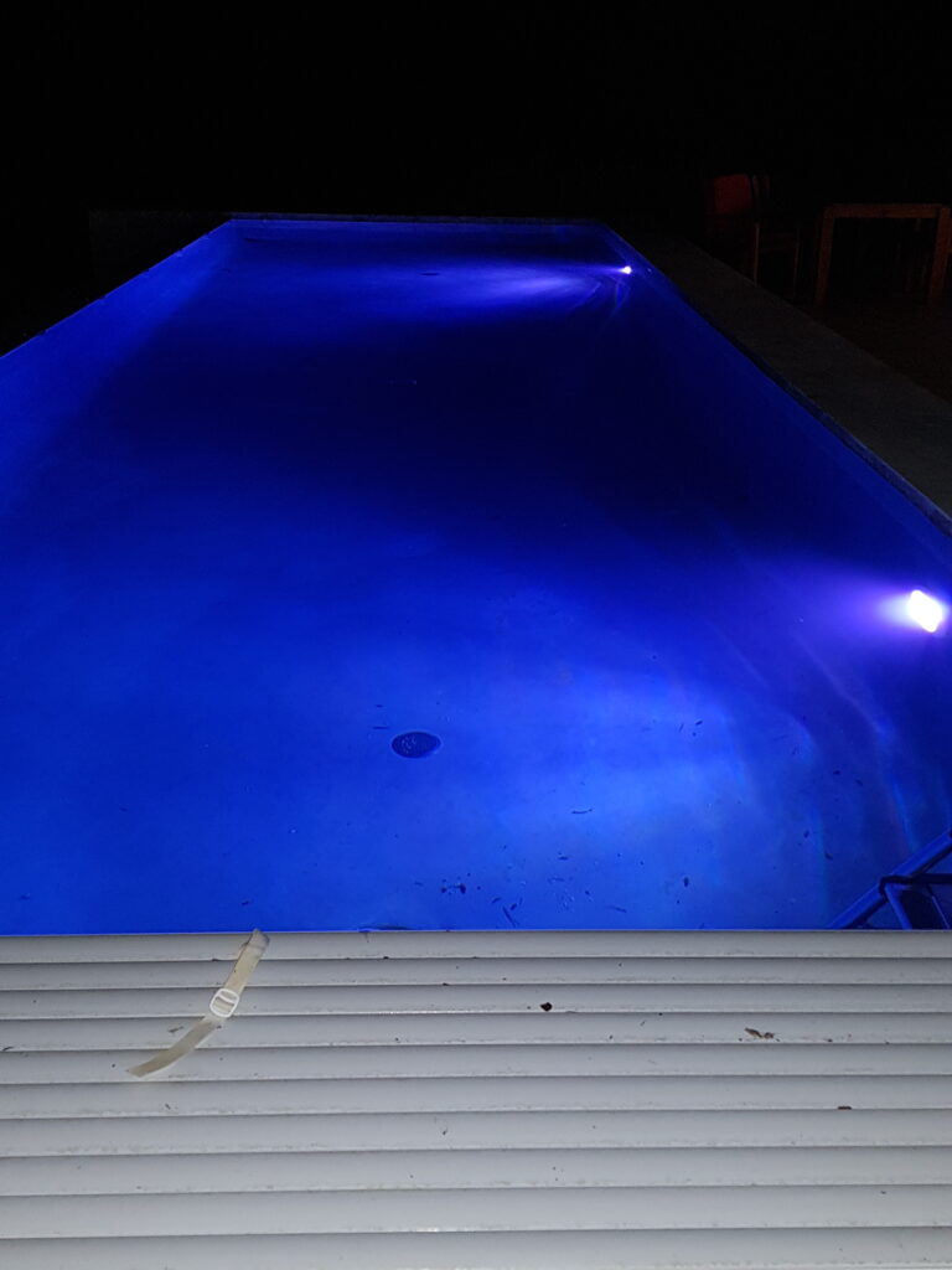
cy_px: 635
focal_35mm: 26
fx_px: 953
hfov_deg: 53.1
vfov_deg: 67.3
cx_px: 476
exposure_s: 1/10
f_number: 1.7
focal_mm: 4.2
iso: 125
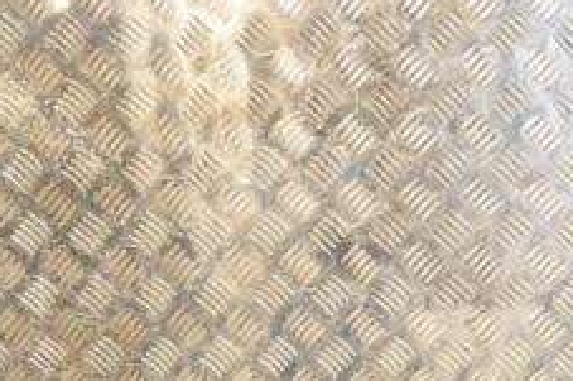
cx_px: 623
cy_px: 495
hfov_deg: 23.0
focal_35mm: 83
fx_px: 1325
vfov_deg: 15.6
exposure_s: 1/200
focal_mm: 21
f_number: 6.3
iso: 800
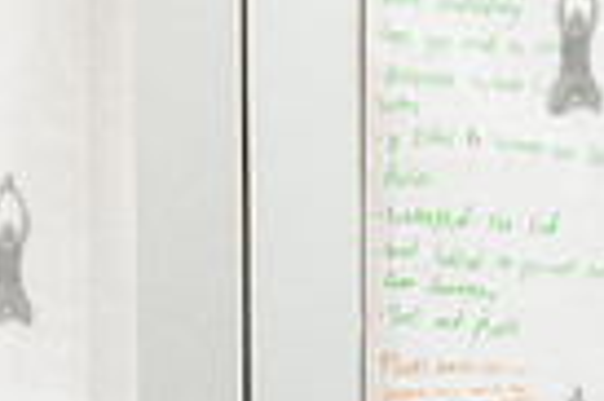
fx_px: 2916
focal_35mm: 174
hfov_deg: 11.8
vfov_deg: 7.9
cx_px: 186
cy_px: 305
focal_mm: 34
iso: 2500
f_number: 4
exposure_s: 1/400
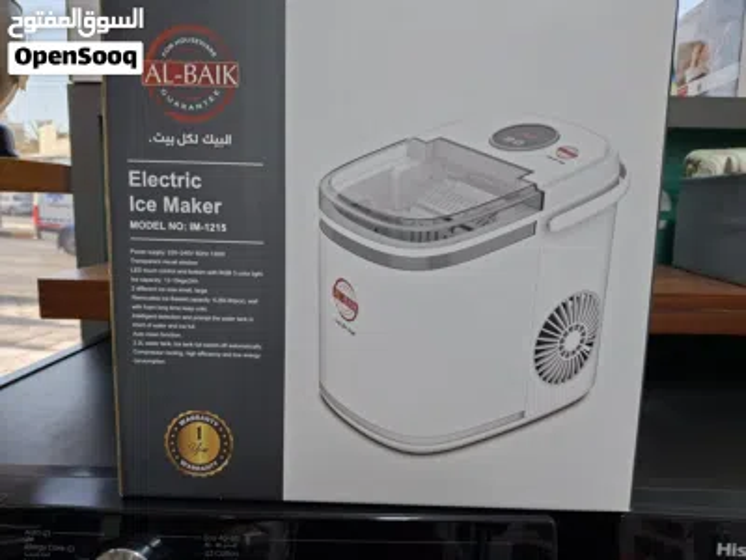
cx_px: 373
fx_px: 496
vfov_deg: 58.9
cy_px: 280
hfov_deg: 73.9
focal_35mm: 23
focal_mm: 5.54
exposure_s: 1/120
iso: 80
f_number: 1.8
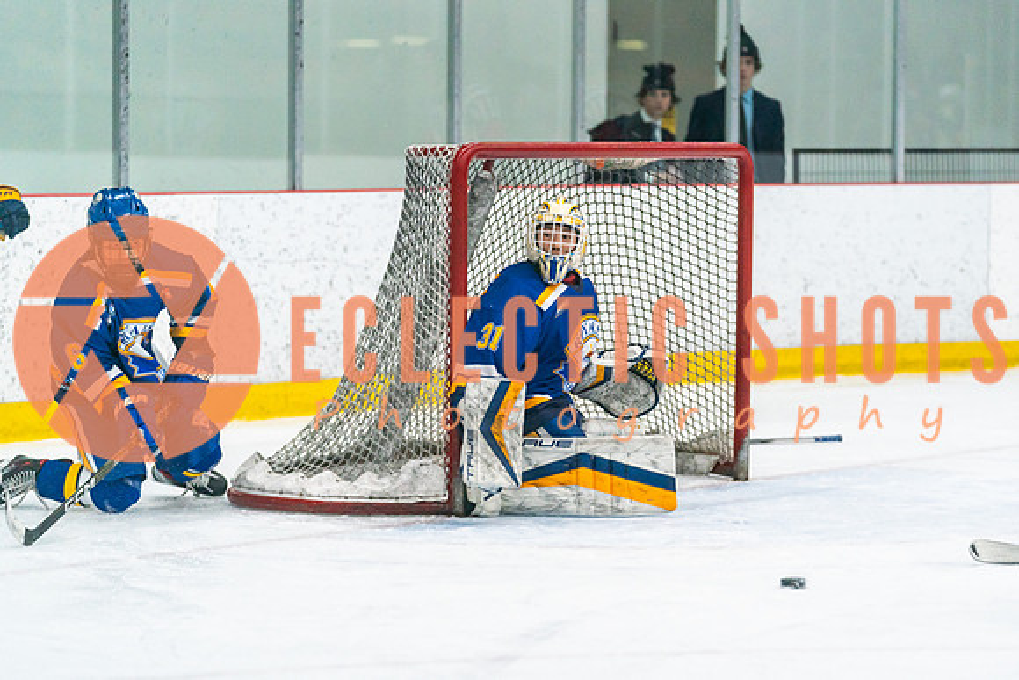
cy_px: 390
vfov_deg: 9.2
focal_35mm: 149
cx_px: 585
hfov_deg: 13.8
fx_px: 4224
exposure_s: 1/1250
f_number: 2.8
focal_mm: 130
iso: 3200
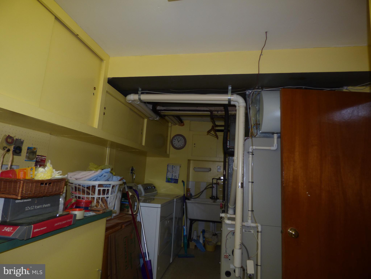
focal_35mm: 20
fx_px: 214
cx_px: 186
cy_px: 140
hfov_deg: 81.7
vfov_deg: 66.0
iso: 100
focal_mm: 3.58
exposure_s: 1/60
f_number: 2.8
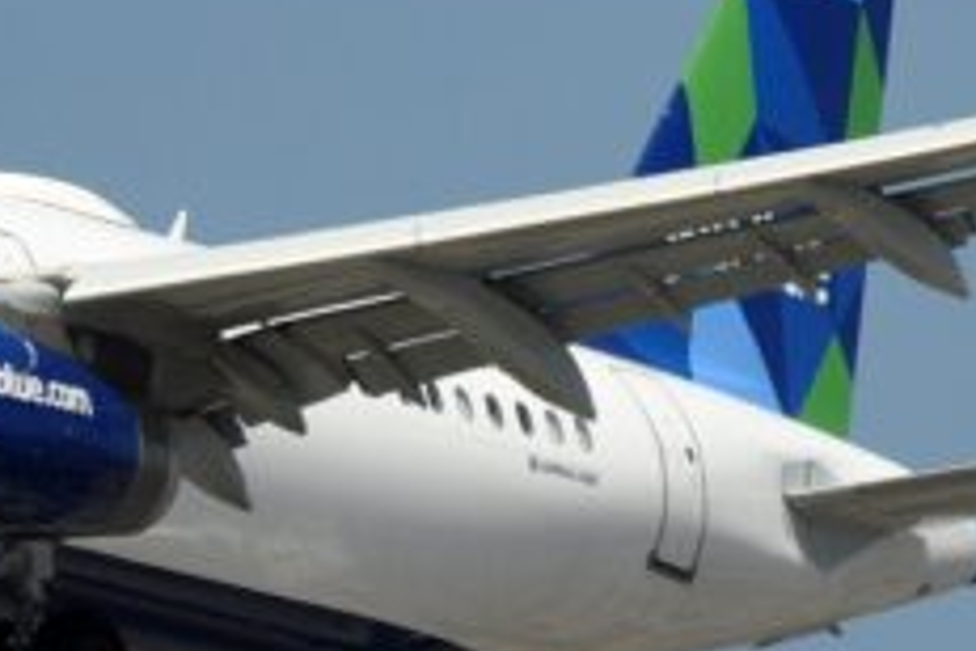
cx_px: -139
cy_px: 275
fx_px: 25781
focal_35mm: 951
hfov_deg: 2.2
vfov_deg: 1.4
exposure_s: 1/1250
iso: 200
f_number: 7.1
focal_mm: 170
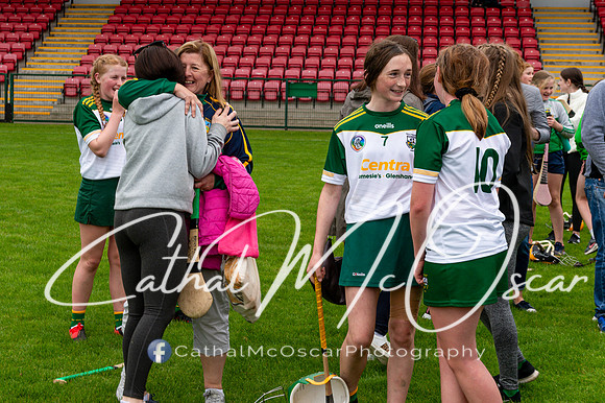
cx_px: 208
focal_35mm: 73
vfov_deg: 18.5
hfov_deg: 27.4
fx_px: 1234
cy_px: 139
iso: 320
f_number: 4.5
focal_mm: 56
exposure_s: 1/200
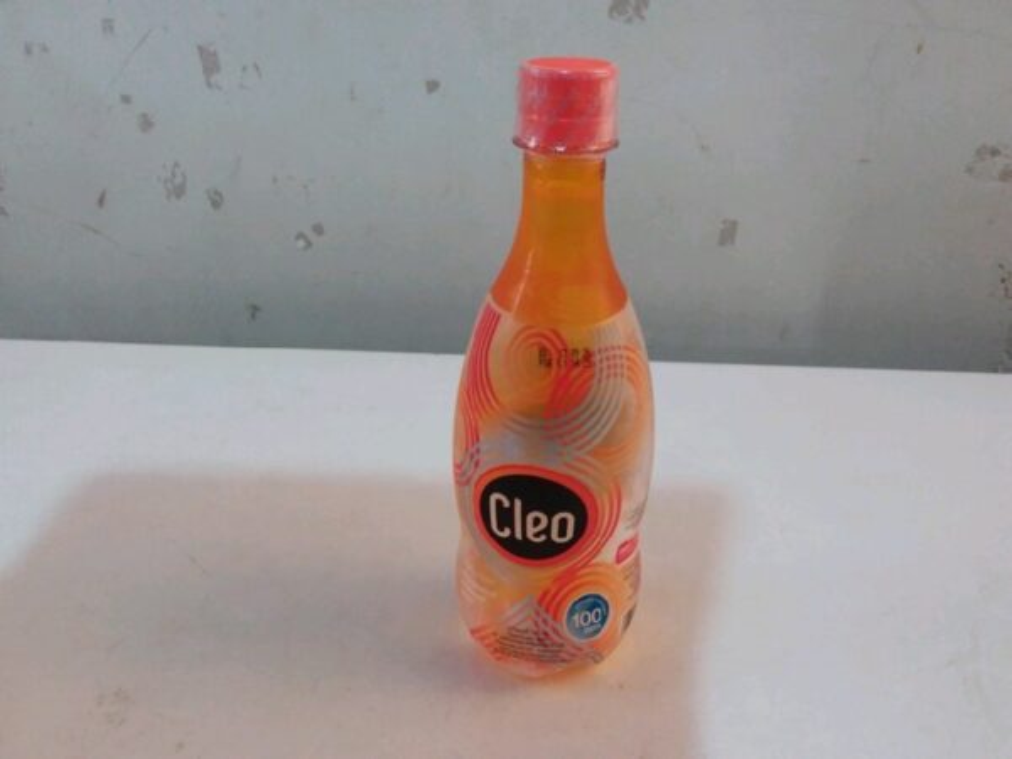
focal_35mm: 27
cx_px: 506
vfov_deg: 51.4
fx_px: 789
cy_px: 380
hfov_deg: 65.3
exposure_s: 1/17
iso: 82
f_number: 1.9
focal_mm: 2.91
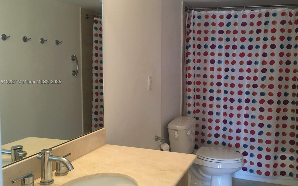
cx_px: 166
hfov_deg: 53.9
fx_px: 292
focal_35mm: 36
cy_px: 82
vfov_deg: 35.3
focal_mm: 4.15
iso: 100
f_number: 2.2
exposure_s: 1/30
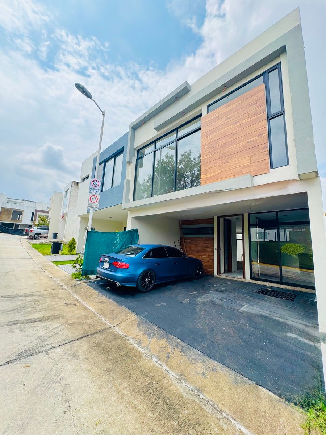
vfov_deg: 102.1
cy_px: 218
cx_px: 163
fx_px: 176
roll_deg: -2.1
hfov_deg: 85.7
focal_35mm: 14
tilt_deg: +9.8
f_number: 2.2
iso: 40
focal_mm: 2.22
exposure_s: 1/921
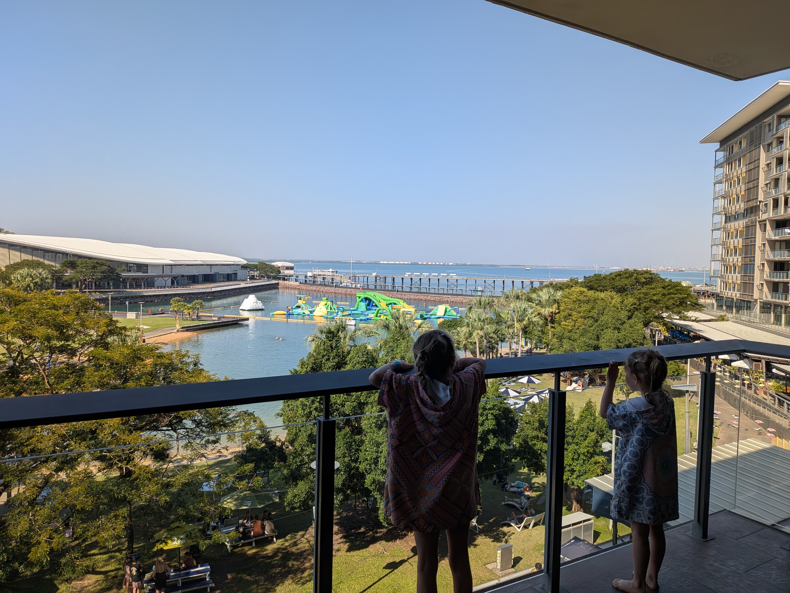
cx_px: 395
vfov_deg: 56.8
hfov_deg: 71.6
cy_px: 296
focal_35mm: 24
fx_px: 548
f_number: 1.7
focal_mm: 4.53
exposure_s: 1/1479
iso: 26
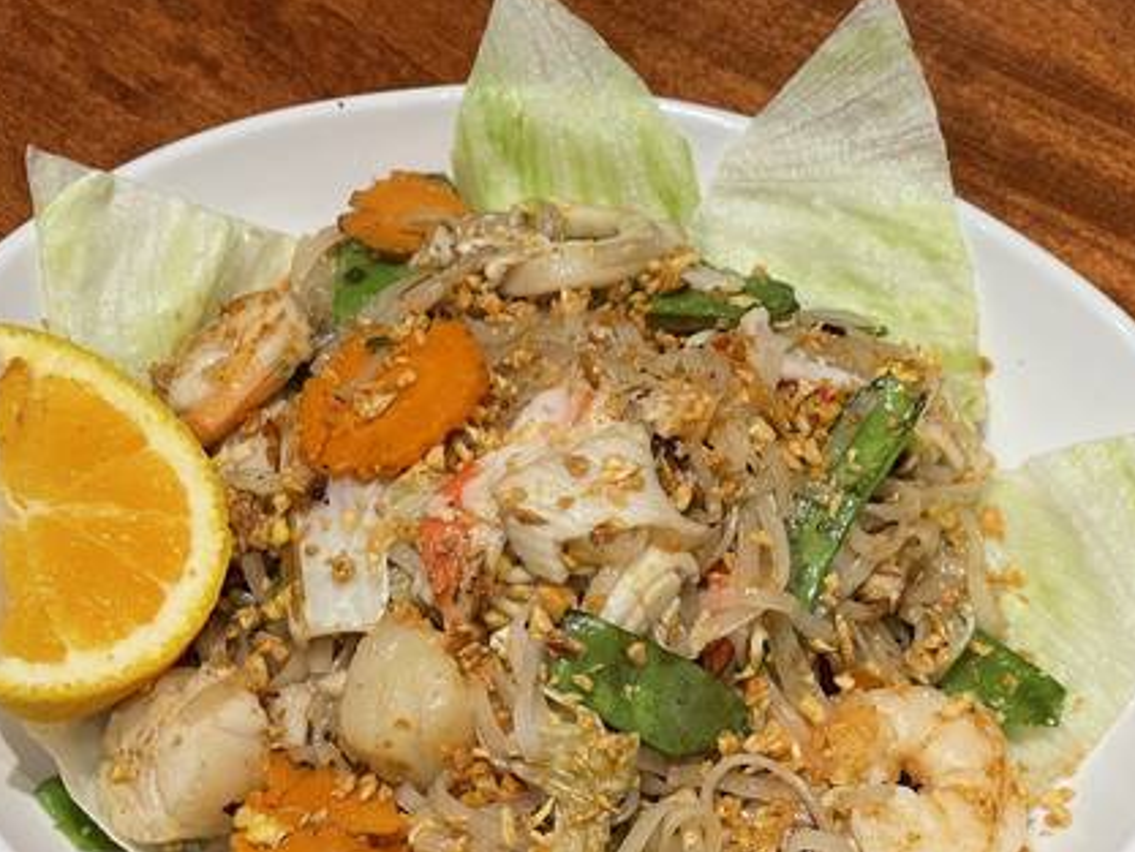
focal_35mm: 90
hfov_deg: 21.8
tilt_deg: -57.3
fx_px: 2952
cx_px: 520
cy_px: 585
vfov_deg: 16.4
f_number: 2.2
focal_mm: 7.5
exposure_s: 1/60
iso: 250
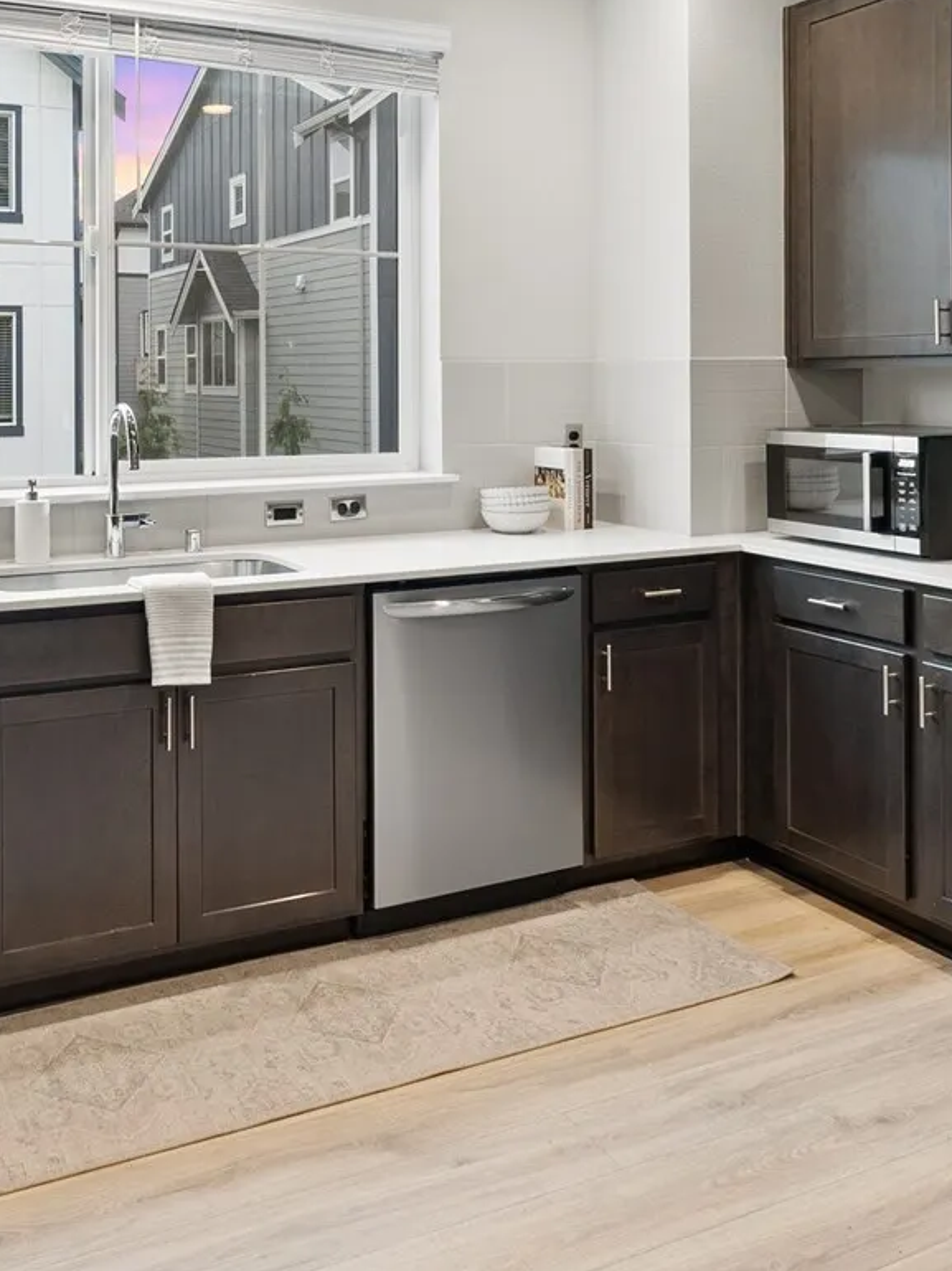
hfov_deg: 39.5
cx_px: 403
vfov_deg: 50.2
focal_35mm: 36
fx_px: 1321
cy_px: 396
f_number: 8
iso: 250
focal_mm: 11.5
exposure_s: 1/2
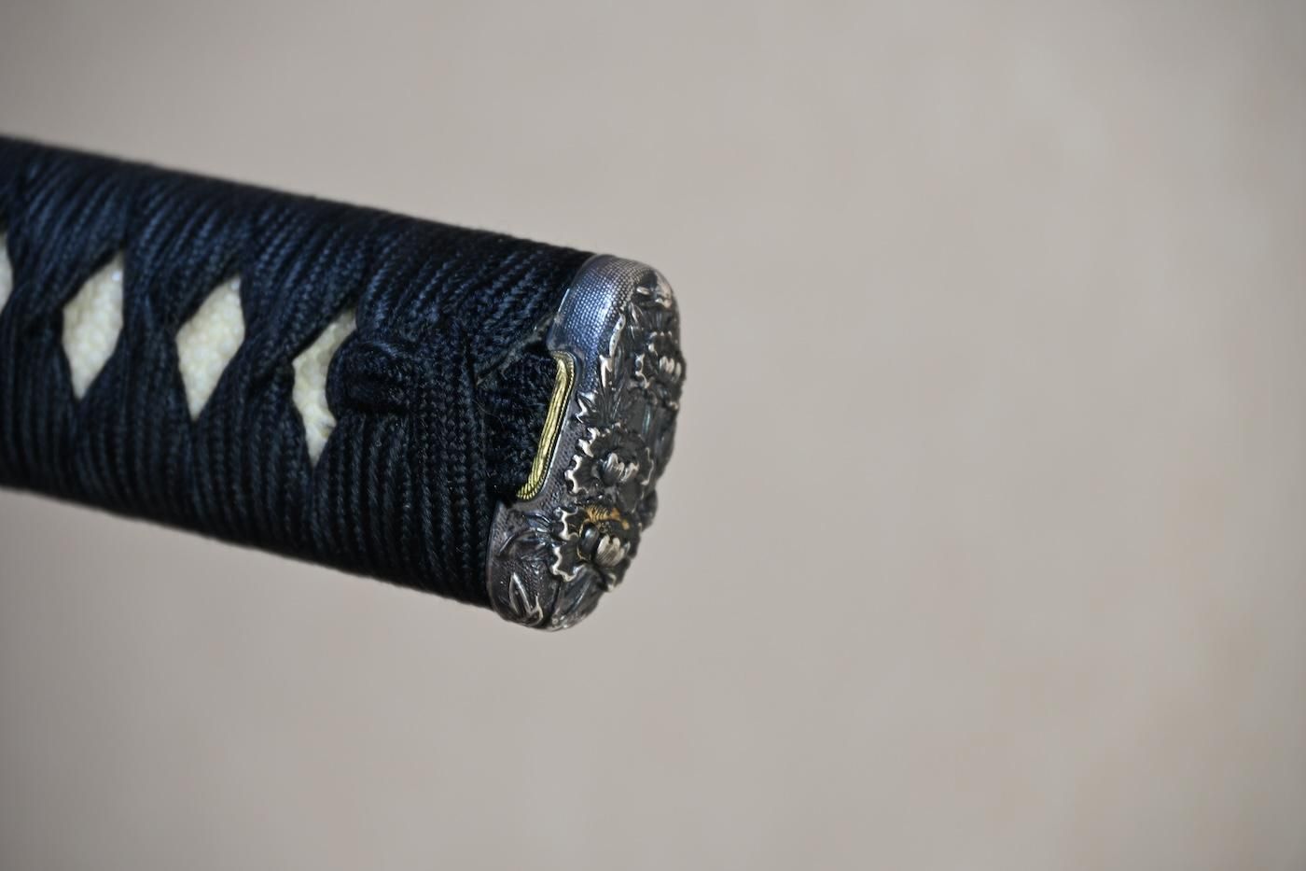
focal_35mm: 180
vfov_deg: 7.6
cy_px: 436
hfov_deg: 11.4
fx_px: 6529
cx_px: 653
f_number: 6
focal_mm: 120
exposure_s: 1/1.6
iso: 100
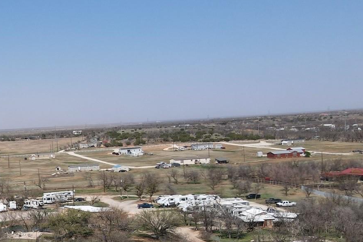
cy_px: 197
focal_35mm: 58
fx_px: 585
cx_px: -5
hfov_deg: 31.7
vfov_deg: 23.0
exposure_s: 1/1000
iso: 100
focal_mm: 4.5
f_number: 2.8
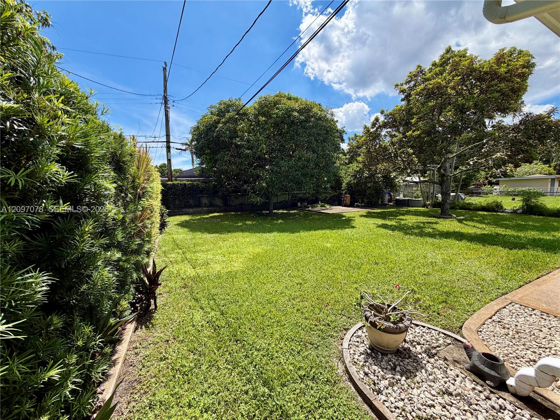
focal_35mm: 14
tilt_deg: -6.2
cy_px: 210
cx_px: 280
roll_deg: +1.7
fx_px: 226
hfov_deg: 102.1
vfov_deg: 85.7
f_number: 2.2
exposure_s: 1/985
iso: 25
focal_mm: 2.22
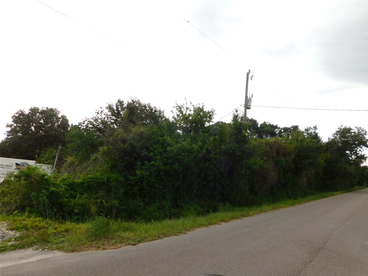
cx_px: 184
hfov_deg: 73.9
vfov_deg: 58.9
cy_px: 138
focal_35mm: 23
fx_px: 245
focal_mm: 4
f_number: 3
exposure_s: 1/250
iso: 125
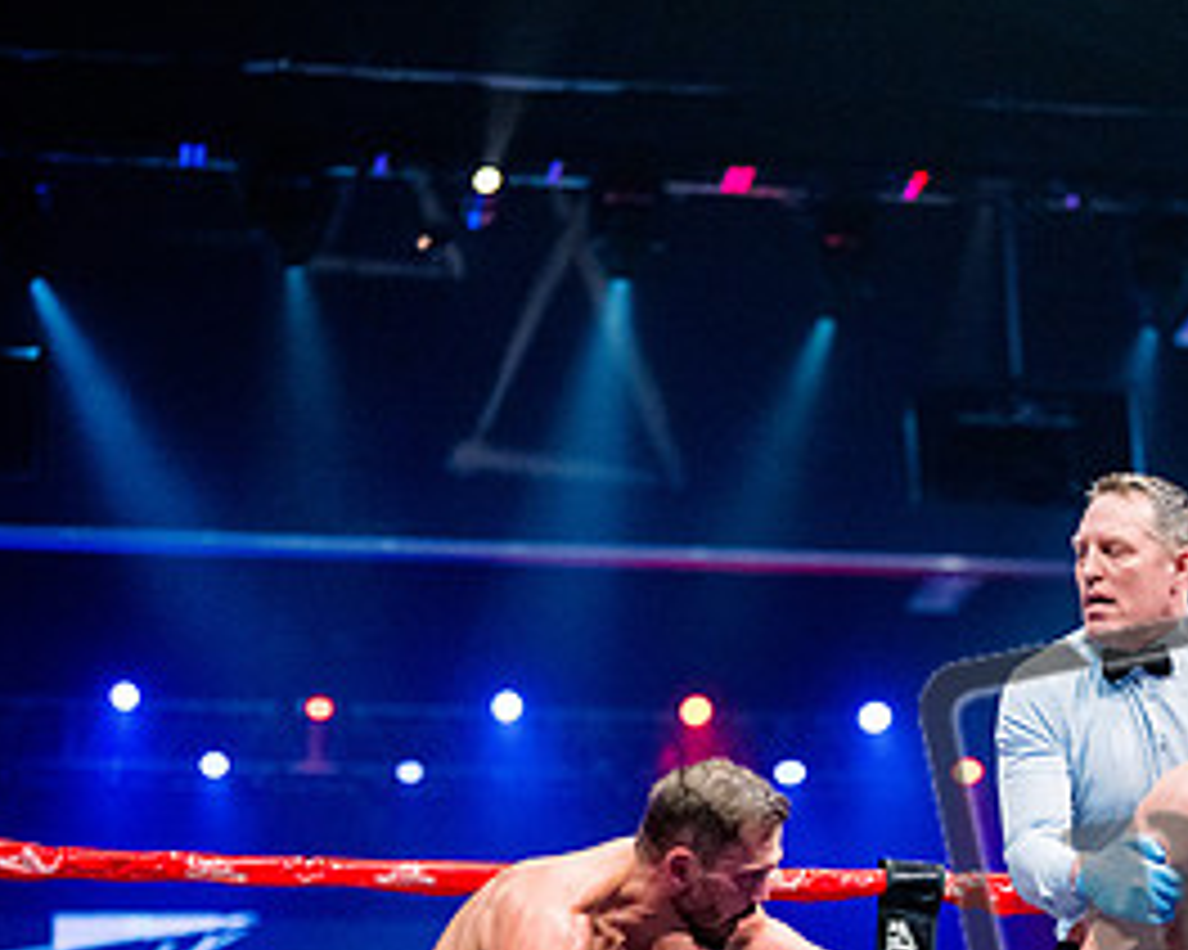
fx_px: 3620
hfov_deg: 18.5
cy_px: 741
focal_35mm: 103
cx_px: 932
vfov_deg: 14.9
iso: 6400
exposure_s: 1/1600
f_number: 1.4
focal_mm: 50
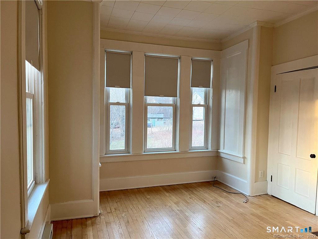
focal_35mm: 26
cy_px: 120
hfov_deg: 67.3
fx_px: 239
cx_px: 159
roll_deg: -0.6
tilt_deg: -2.8
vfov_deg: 53.1
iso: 200
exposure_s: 1/60
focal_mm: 5.1
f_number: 1.6
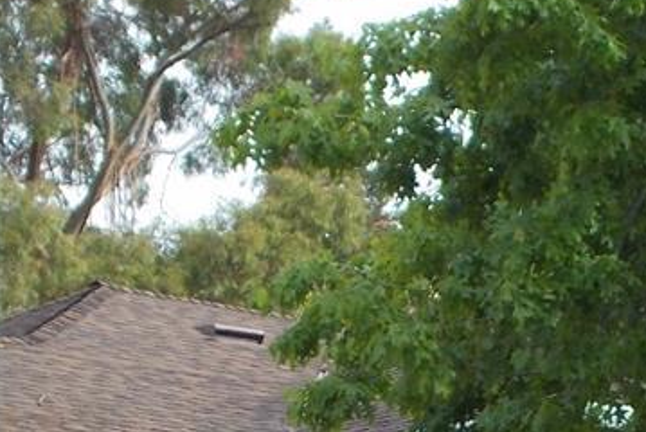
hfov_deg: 10.6
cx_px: 682
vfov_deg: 7.1
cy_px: 725
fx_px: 3430
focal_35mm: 191
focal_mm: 7.9
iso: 80
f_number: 4.2
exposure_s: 1/125
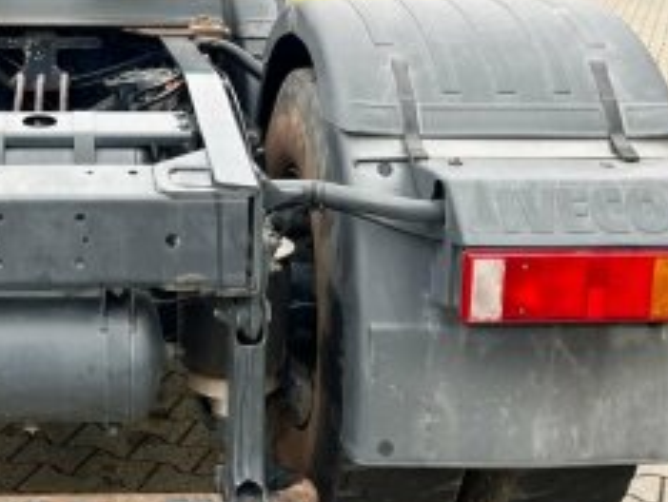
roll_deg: -2.0
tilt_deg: -11.1
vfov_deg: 20.5
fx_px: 1372
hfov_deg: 26.5
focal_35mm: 71
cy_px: 88
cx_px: 74
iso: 50
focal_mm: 5.7
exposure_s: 1/355
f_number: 1.5
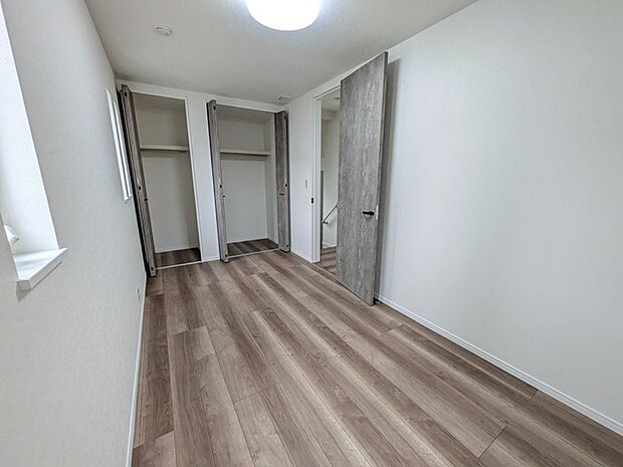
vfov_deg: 85.7
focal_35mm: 14
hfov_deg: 102.1
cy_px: 234
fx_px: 252
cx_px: 312
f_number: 2.2
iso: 177
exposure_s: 1/120
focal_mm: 1.83
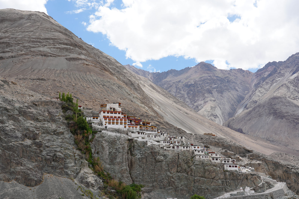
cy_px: 100
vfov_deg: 33.4
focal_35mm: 40
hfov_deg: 48.5
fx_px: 332
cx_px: 150
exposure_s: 1/160
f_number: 10
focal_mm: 40
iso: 100
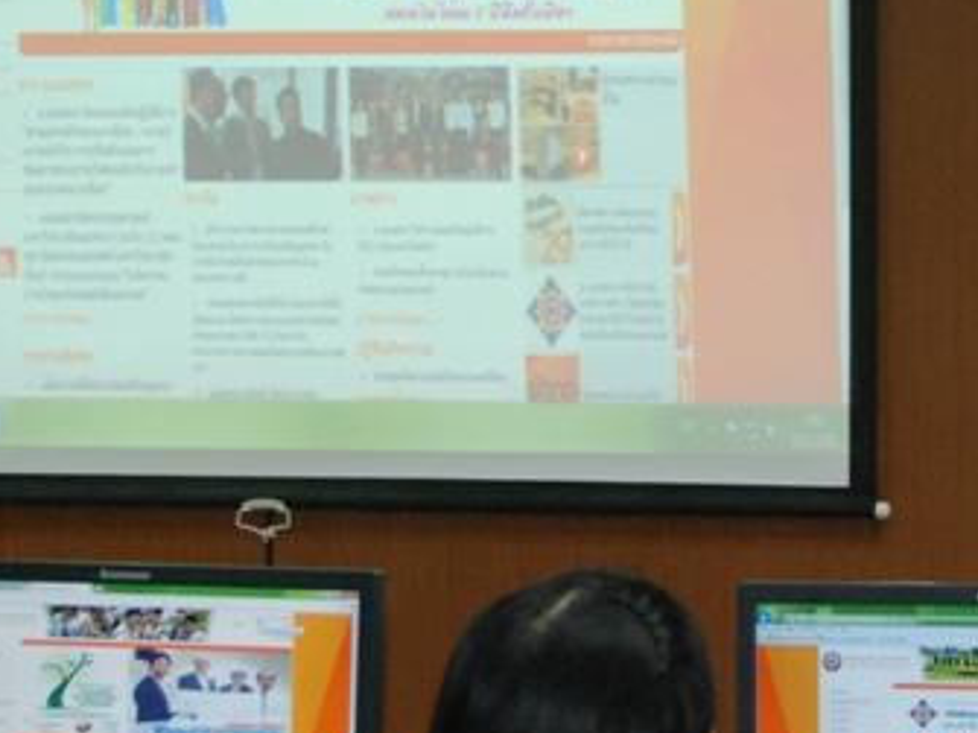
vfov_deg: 8.9
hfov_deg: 11.7
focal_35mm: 167
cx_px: 971
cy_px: 245
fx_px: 4717
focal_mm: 52
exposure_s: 1/80
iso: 1250
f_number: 5.6
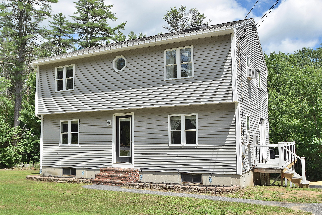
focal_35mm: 36
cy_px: 108
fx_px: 322
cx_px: 161
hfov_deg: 53.1
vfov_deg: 36.9
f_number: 9
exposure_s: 1/320
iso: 200
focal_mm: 24
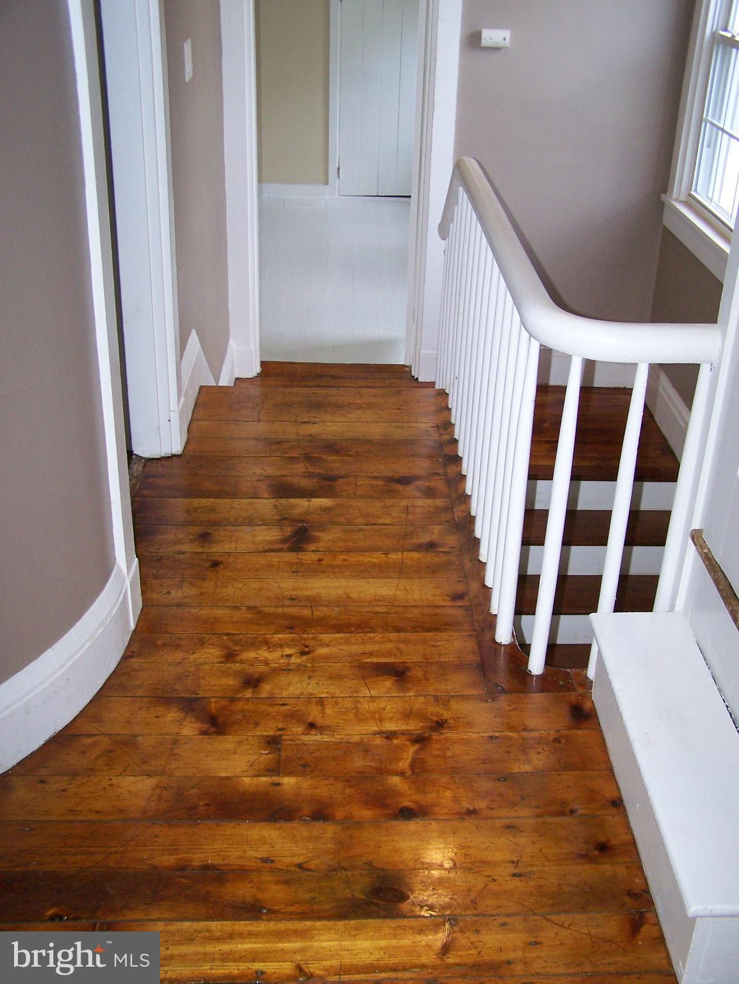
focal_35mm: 38
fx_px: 1080
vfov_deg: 48.9
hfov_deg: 37.8
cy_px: 492
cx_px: 370
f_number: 2.8
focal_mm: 6.3
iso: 160
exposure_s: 1/60
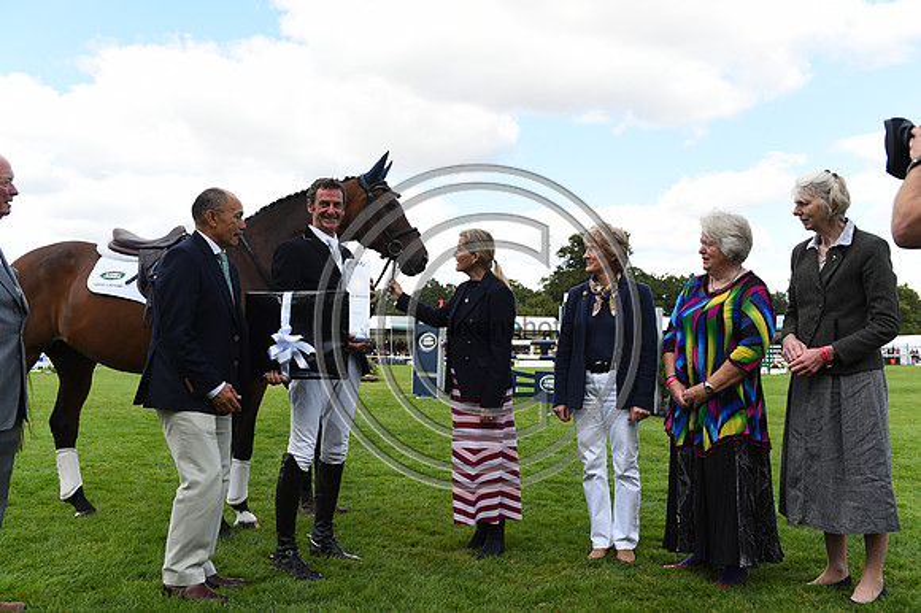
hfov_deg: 58.7
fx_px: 818
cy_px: 306
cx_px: 460
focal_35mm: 32
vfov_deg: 41.1
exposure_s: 1/1600
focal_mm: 32
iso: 720
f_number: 5.6
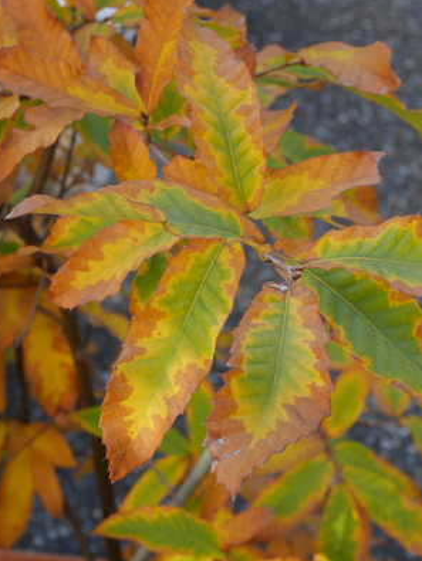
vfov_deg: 25.6
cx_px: 265
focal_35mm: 76
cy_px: 297
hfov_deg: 19.4
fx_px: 1233
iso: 200
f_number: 5.2
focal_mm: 25
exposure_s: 1/100
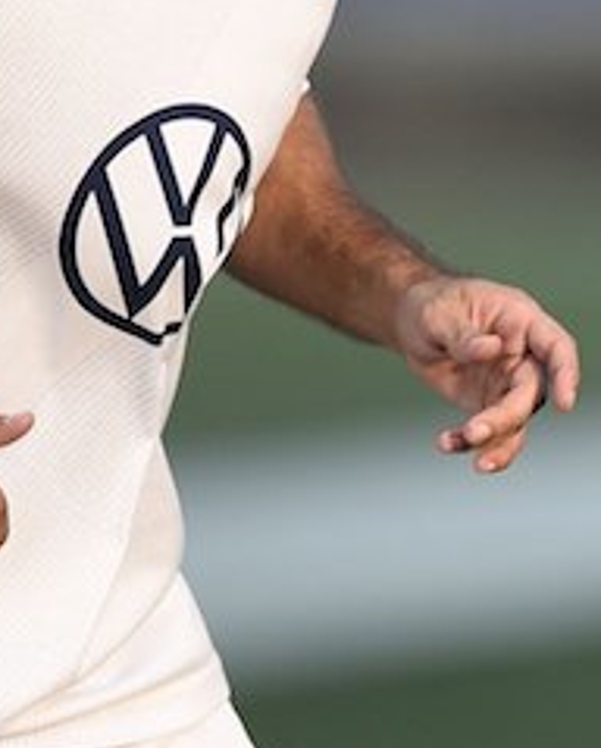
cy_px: 99
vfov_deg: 1.6
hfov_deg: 1.3
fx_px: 26037
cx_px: 920
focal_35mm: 1174
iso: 160
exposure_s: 1/800
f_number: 2.8
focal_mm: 300
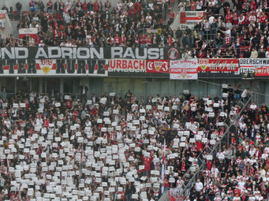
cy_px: 181
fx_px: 1809
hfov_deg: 8.5
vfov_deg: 6.4
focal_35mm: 233
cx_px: 37
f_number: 5.2
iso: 200
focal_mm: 22.3
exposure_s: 1/80
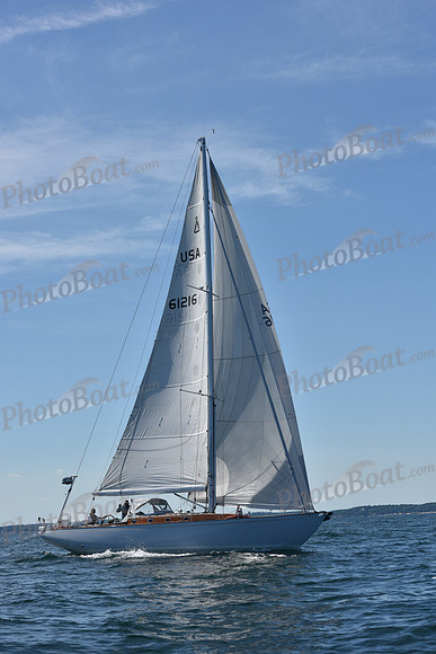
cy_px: 327
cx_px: 218
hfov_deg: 19.5
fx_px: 1271
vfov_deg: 28.8
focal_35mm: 70
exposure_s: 1/1250
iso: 250
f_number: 9
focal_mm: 70
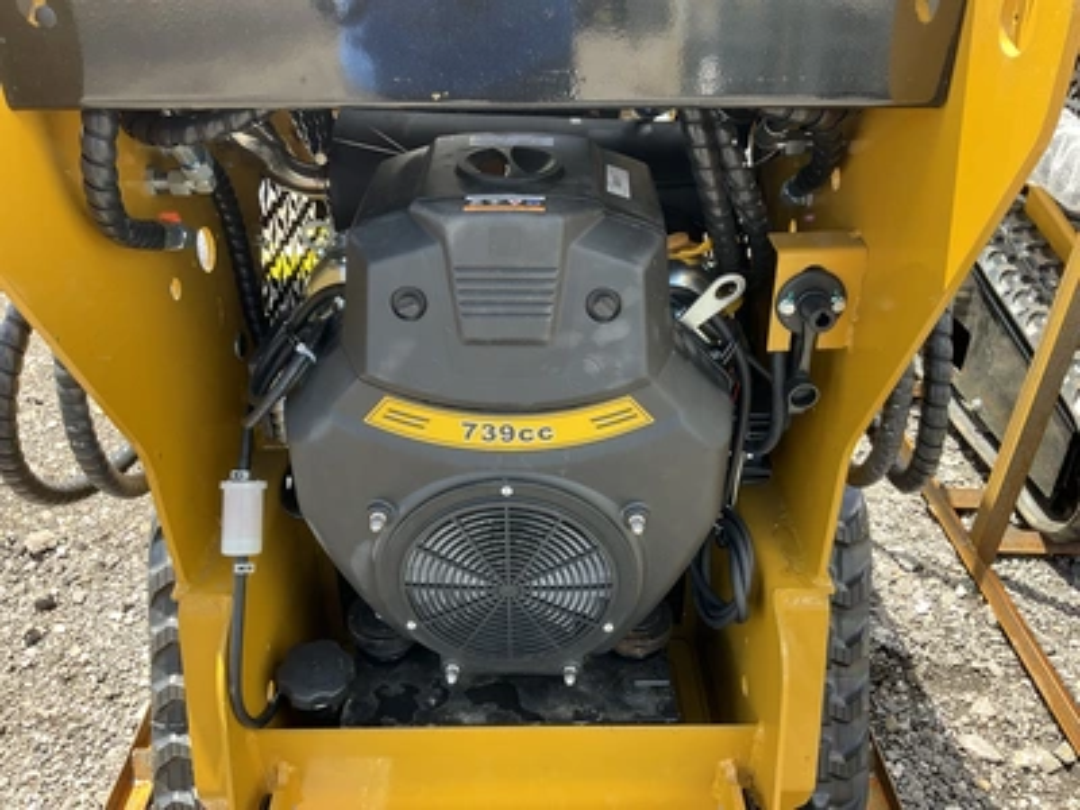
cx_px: 540
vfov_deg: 48.2
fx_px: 905
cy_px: 405
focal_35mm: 29
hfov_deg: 61.7
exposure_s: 1/172
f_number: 1.8
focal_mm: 3
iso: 25
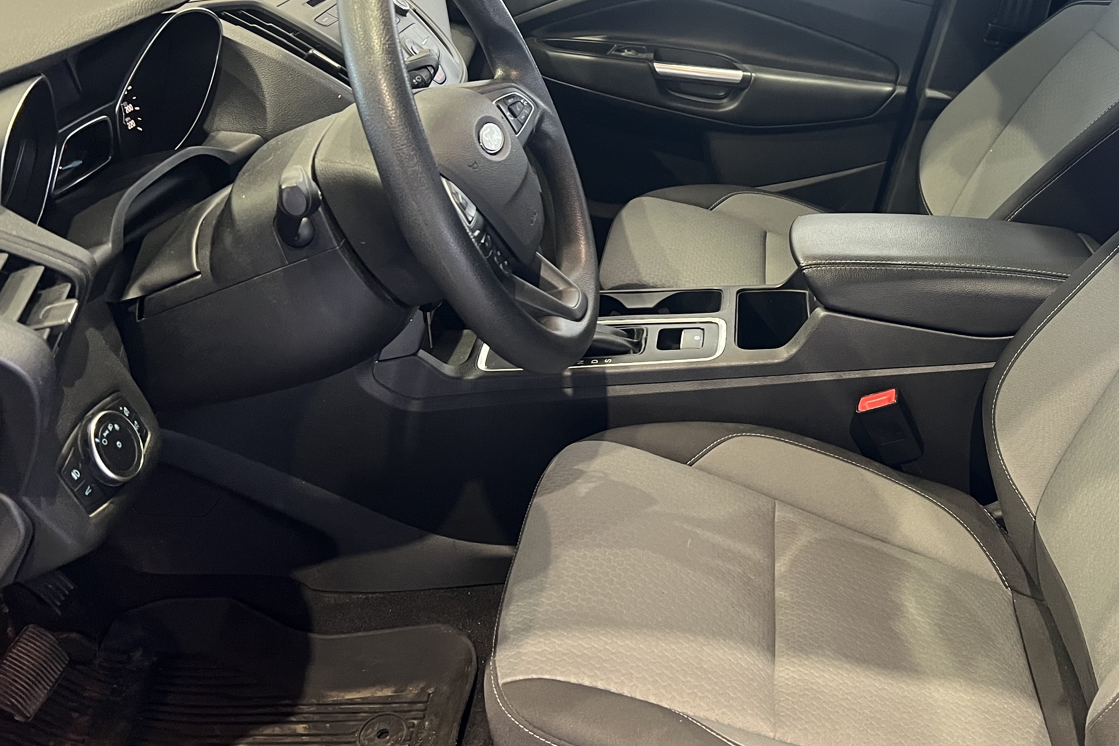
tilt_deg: -22.0
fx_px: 1243
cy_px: 221
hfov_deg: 47.4
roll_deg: -5.5
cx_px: 772
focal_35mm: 40
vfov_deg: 33.0
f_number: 1.5
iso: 250
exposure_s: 1/60
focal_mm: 5.7
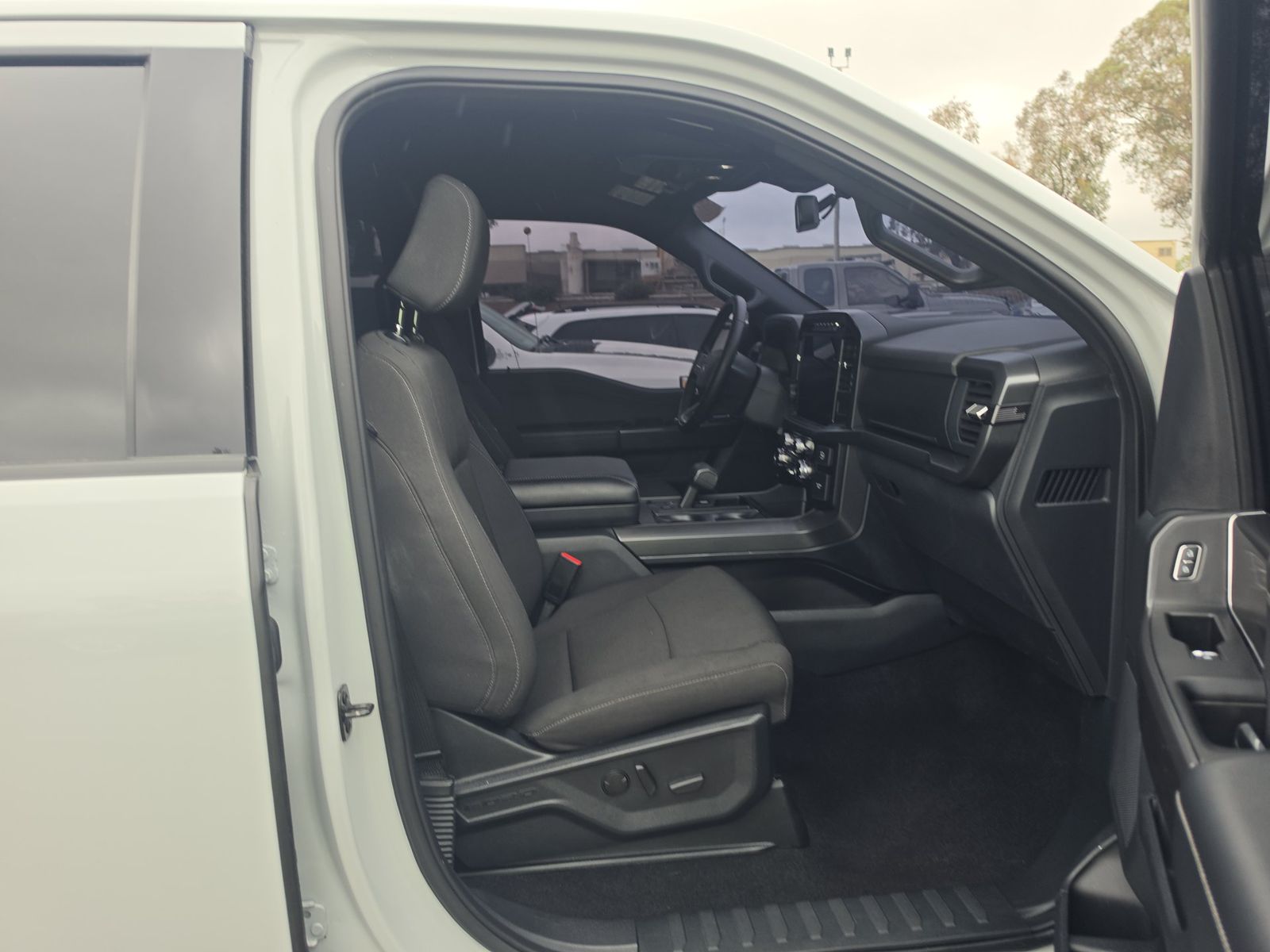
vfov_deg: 58.9
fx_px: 844
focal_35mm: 23
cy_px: 476
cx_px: 635
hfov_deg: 73.9
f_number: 1.4
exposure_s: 1/149
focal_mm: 6.5
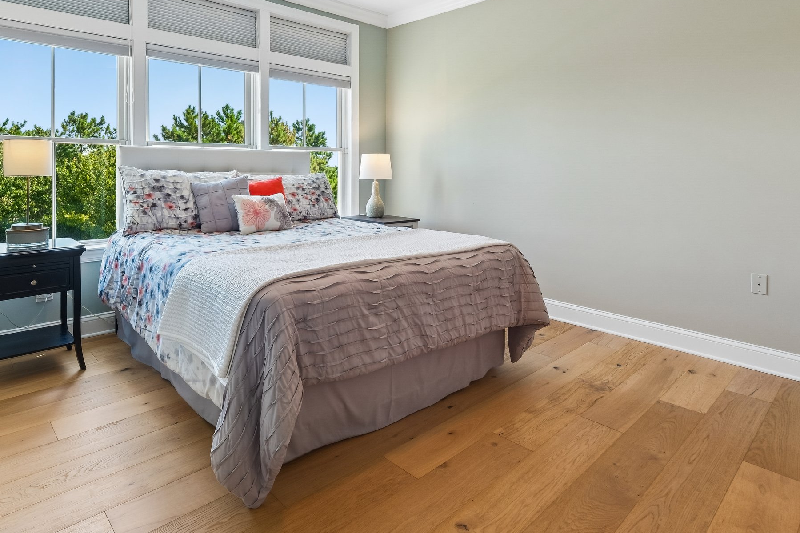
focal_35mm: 20
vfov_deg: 59.6
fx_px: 444
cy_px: 154
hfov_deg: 83.7
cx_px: 361
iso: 160
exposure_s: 1/15
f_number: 8
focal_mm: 8
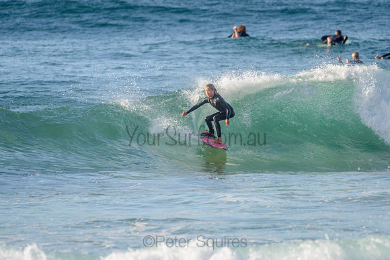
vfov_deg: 2.2
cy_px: 133
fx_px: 6642
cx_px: 200
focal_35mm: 613
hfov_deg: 3.4
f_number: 5.6
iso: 220
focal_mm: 500
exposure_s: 1/1250
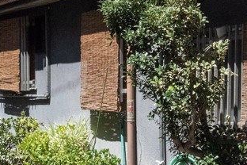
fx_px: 1057
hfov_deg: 13.3
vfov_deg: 8.9
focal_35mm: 154
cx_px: 167
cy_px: 49
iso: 4000
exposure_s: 1/1600
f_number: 20
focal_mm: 40
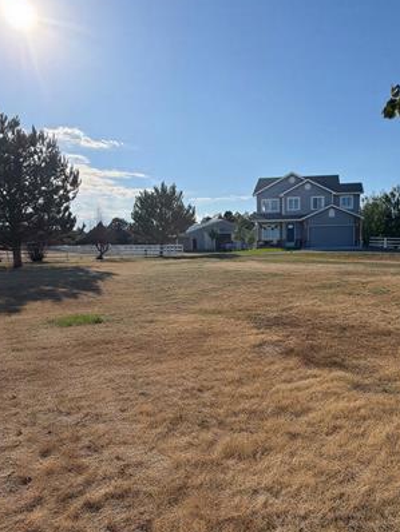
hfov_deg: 50.6
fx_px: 416
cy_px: 348
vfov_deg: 63.9
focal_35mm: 27
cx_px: 262
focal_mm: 2.22
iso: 25
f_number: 2.2
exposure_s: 1/1700
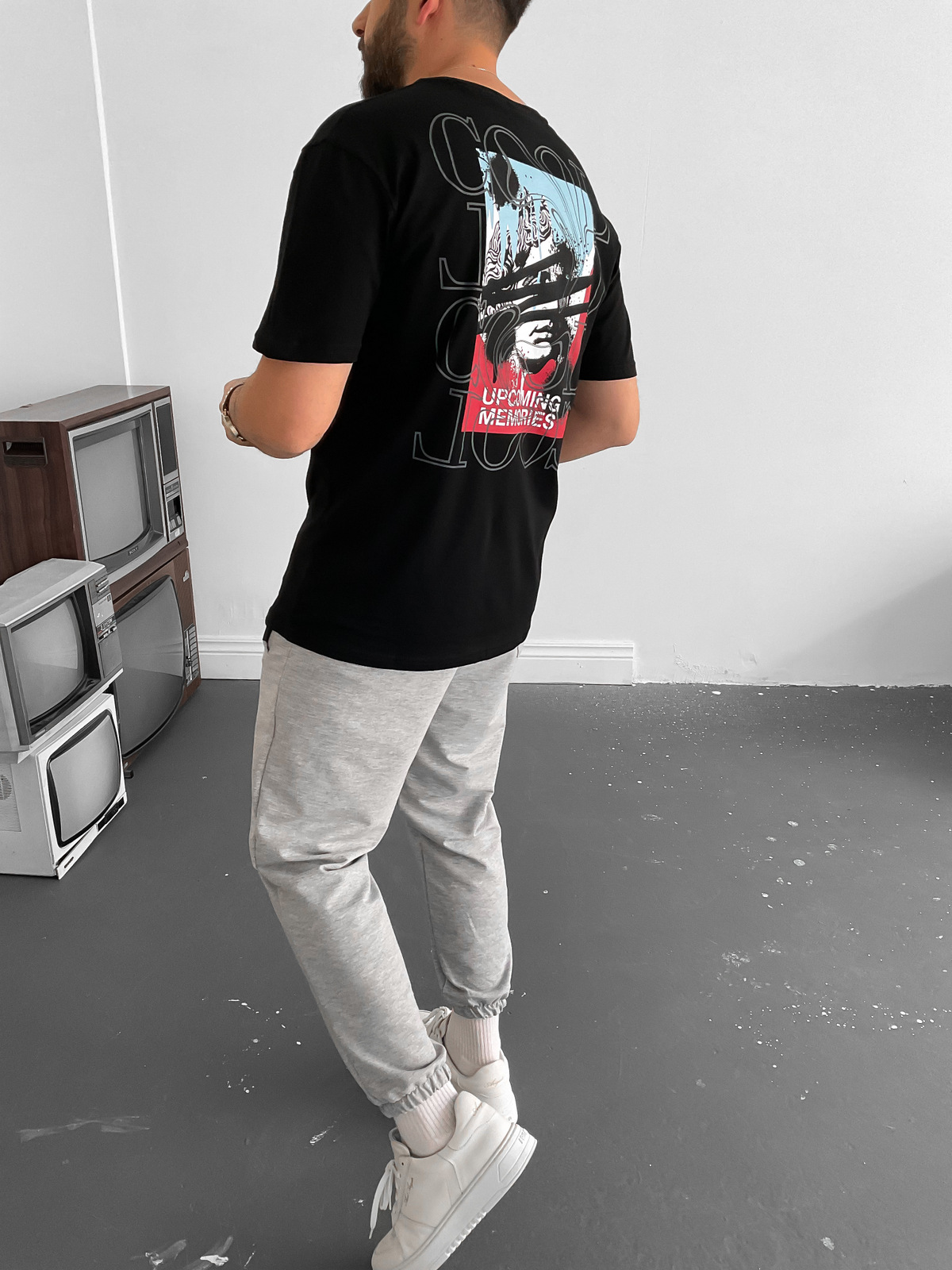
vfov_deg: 61.7
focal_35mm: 29
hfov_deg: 48.2
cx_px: 476
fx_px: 1063
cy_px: 635
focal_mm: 3
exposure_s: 1/60
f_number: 1.8
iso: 80
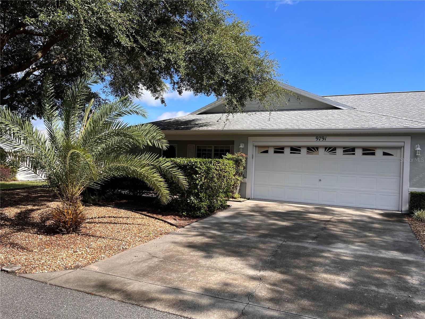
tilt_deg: +0.8
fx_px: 319
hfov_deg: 67.3
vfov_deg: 53.1
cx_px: 212
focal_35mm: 26
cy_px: 160
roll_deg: -2.2
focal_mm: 5.1
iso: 50
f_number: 1.6
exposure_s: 1/1992
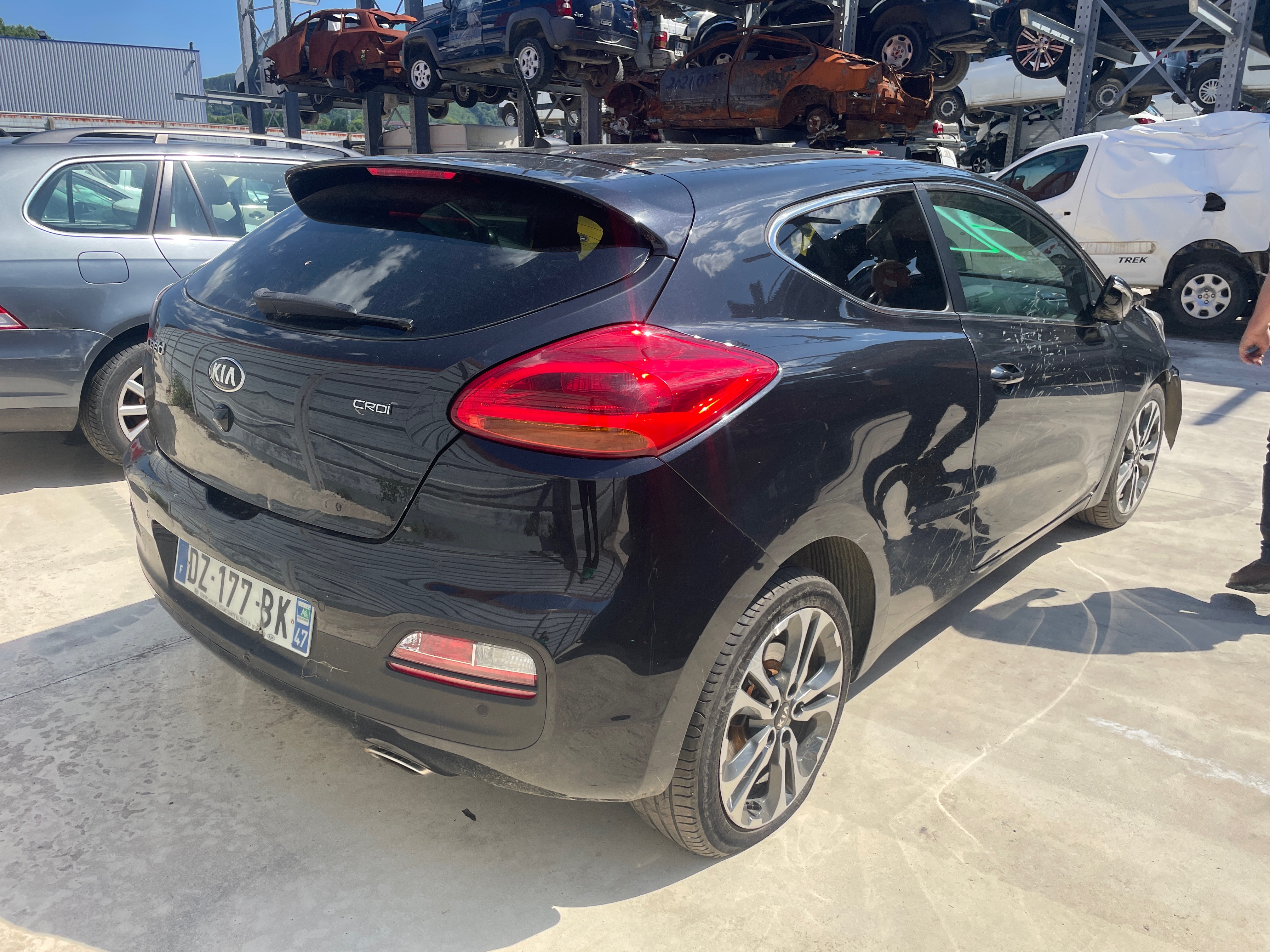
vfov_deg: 53.1
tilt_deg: -18.3
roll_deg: -0.4
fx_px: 954
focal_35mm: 26
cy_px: 476
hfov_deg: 67.3
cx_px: 635
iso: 32
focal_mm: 4.2
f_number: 1.6
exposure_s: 1/2132
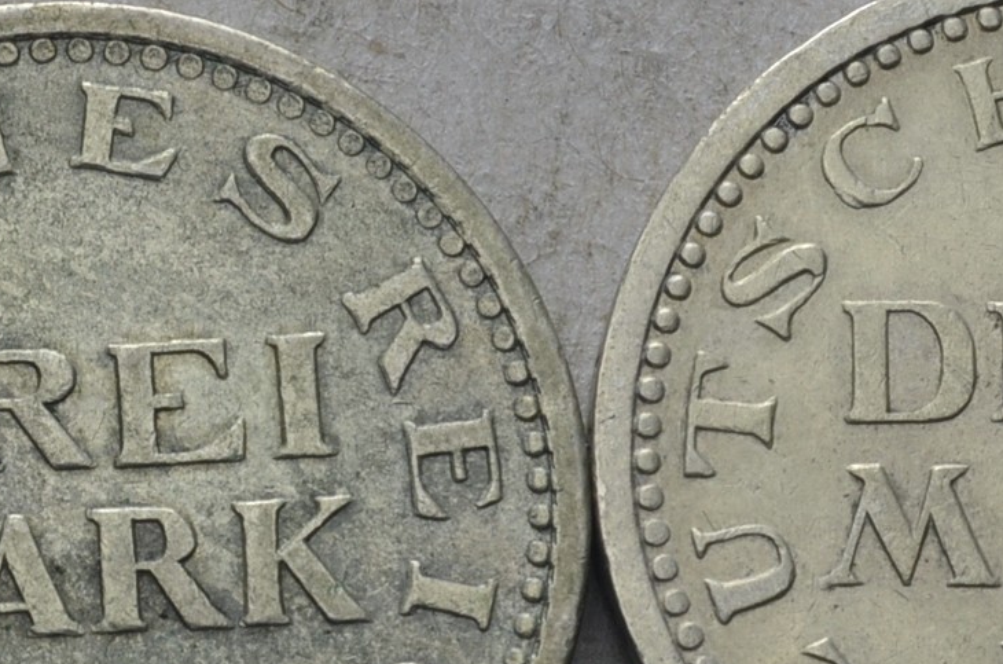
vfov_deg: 5.9
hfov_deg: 8.8
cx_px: 73
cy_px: 547
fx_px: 6476
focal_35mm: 233
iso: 400
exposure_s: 1/250
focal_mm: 46
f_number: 14
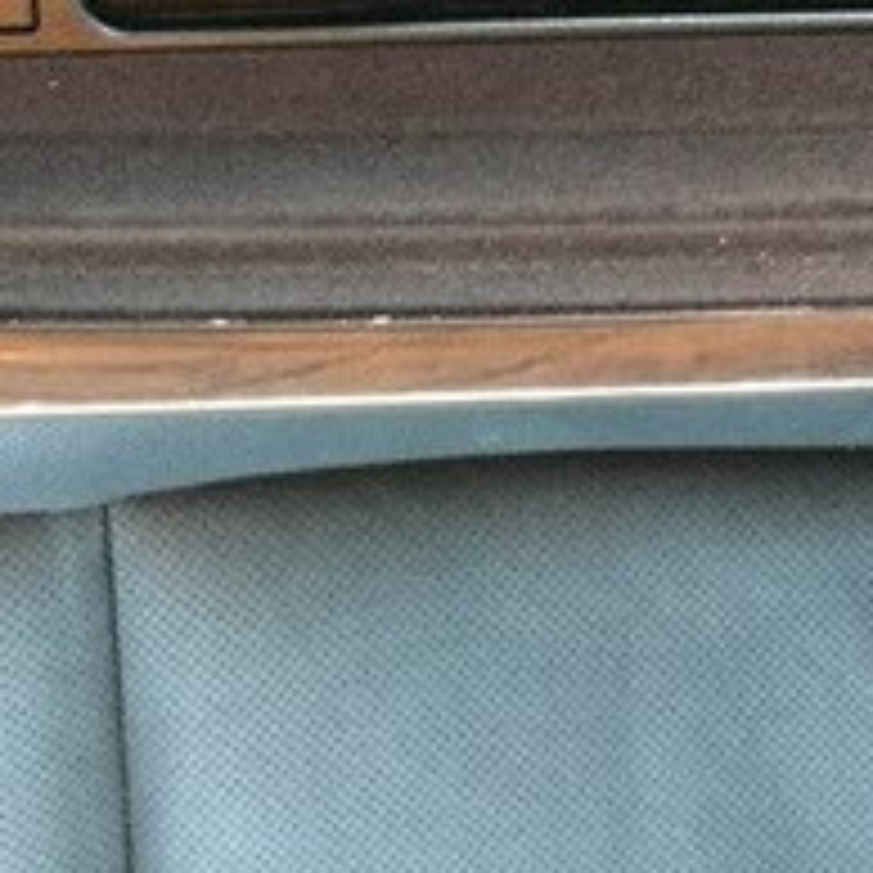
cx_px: 657
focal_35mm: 87
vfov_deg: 19.0
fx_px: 2482
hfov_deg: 19.8
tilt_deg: -78.3
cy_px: -119
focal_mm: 4.15
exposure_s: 1/17
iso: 500
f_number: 2.2
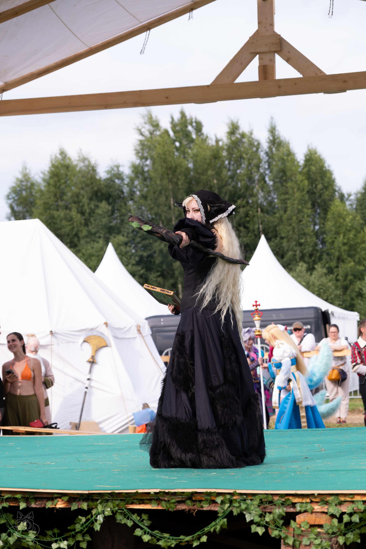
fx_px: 1266
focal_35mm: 83
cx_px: 183
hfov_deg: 16.5
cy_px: 274
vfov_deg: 24.5
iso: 200
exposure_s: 1/1000
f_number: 3.6
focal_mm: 55
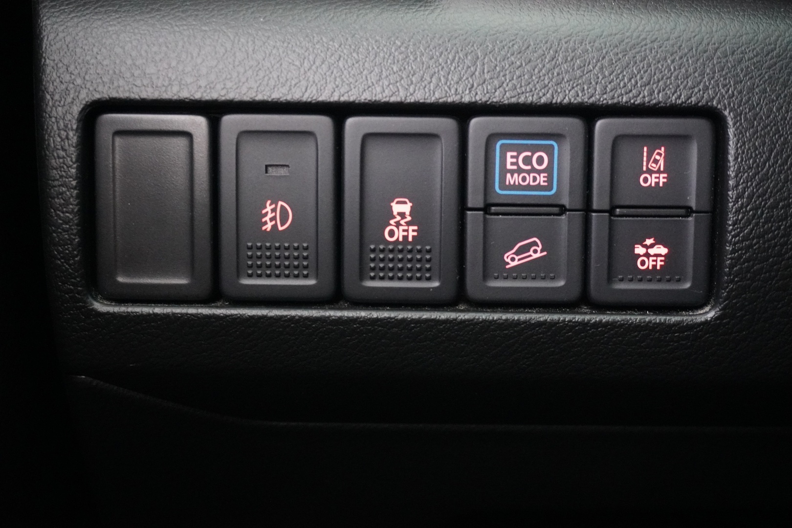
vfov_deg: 28.9
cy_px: 264
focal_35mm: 46
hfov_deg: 42.3
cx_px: 396
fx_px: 1023
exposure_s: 1/10
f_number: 5
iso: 6400
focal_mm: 31
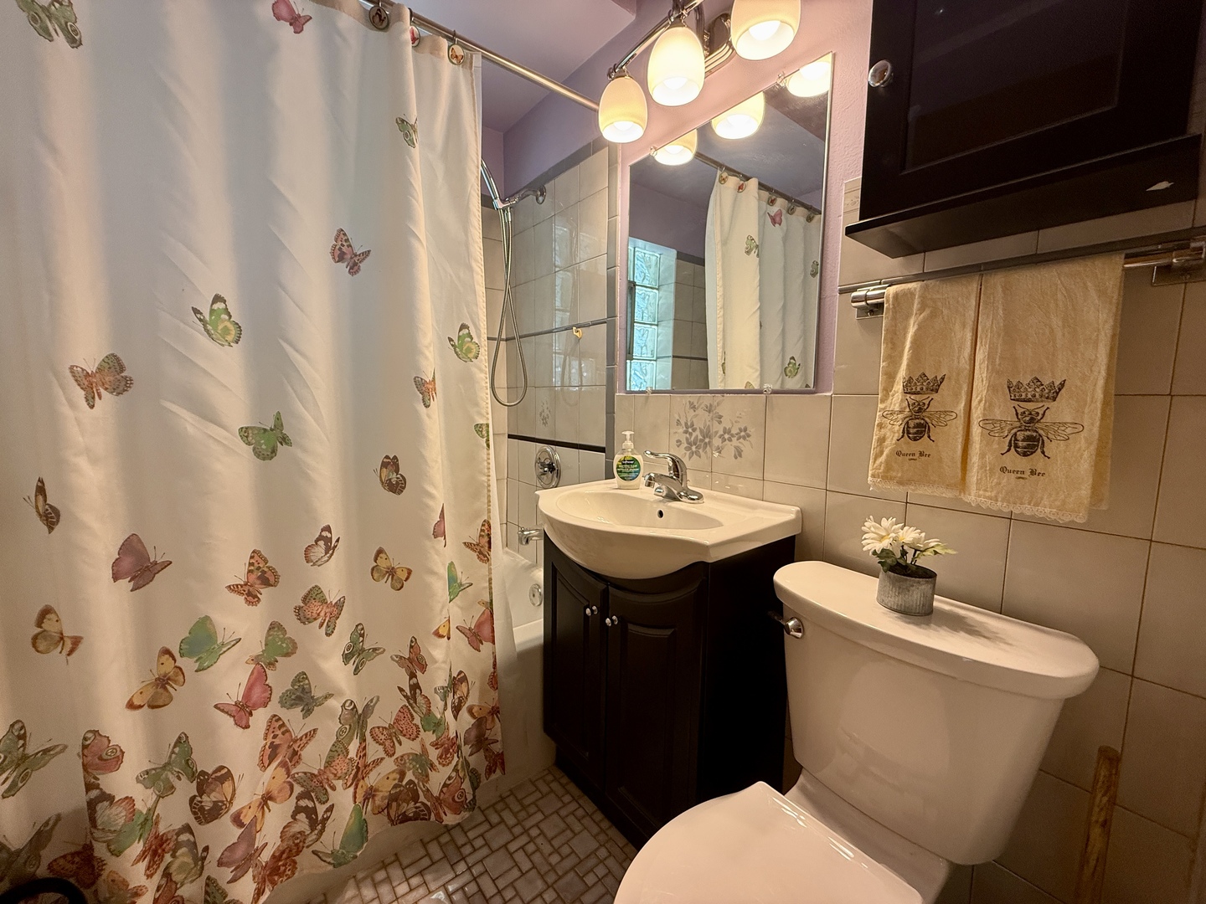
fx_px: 488
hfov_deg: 102.1
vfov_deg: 85.7
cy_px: 452
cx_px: 603
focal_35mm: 14
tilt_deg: -6.3
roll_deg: -0.6
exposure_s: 1/99
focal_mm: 2.22
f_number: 2.2
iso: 160
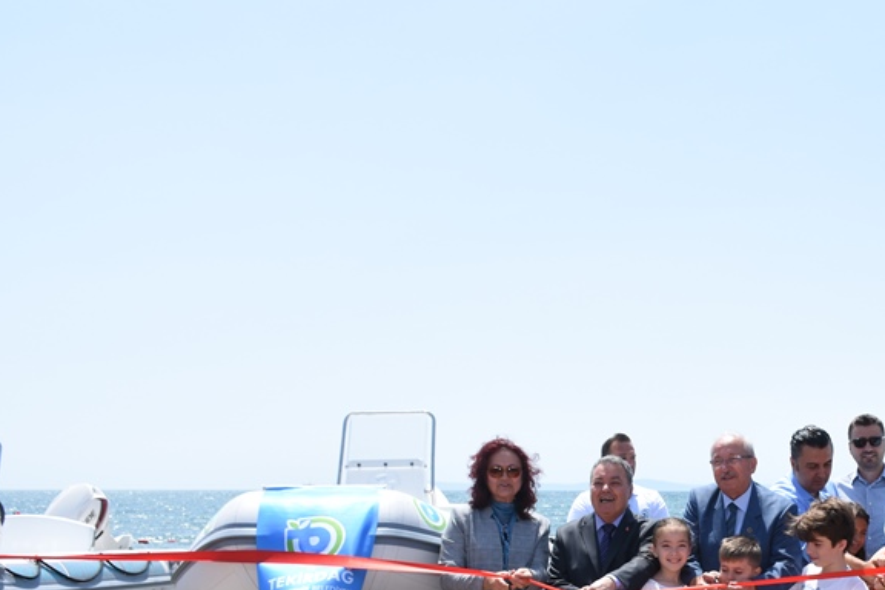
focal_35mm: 48
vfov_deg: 27.2
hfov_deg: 38.9
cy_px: 511
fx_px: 1180
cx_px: 757
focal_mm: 18
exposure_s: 1/250
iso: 100
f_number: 7.1
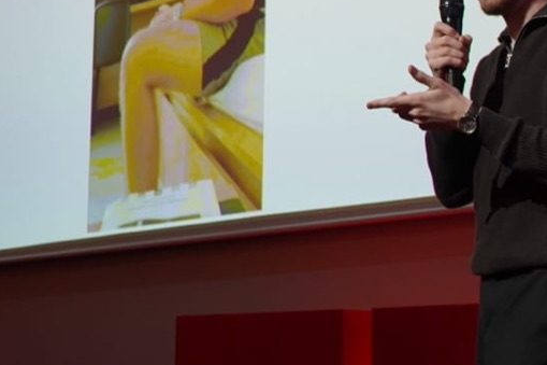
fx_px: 1504
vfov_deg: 13.8
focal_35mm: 99
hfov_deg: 19.7
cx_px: 609
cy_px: 208
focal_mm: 42
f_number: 4.5
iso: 1000
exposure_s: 1/160
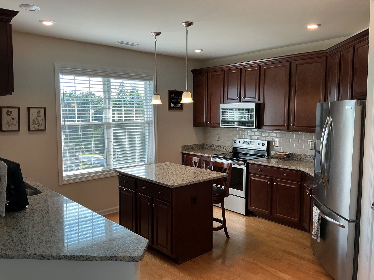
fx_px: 313
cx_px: 187
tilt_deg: -5.7
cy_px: 140
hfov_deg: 61.7
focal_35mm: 29
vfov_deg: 48.2
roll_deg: -0.1
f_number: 1.8
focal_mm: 3
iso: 32
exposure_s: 1/120
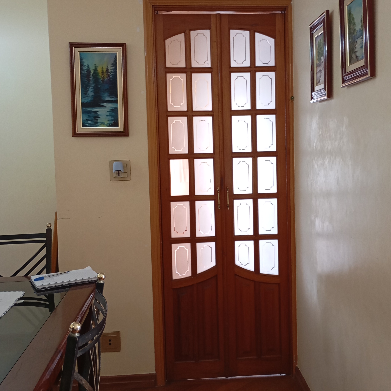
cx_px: 227
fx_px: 498
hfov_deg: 42.7
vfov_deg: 42.8
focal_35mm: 39
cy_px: 177
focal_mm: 4.27
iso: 1185
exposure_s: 1/30
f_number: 1.8
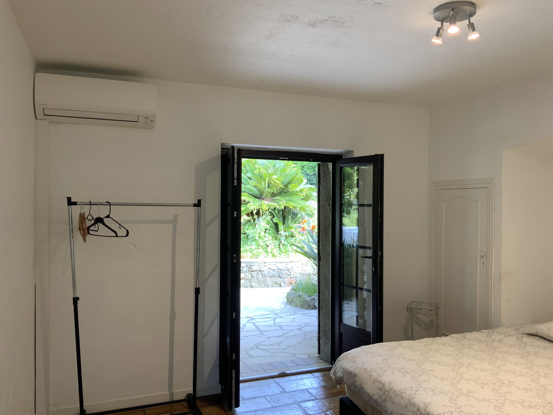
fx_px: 463
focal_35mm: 29
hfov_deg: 61.7
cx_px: 276
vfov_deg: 48.2
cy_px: 208
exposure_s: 1/50
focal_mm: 3
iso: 50
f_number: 1.8
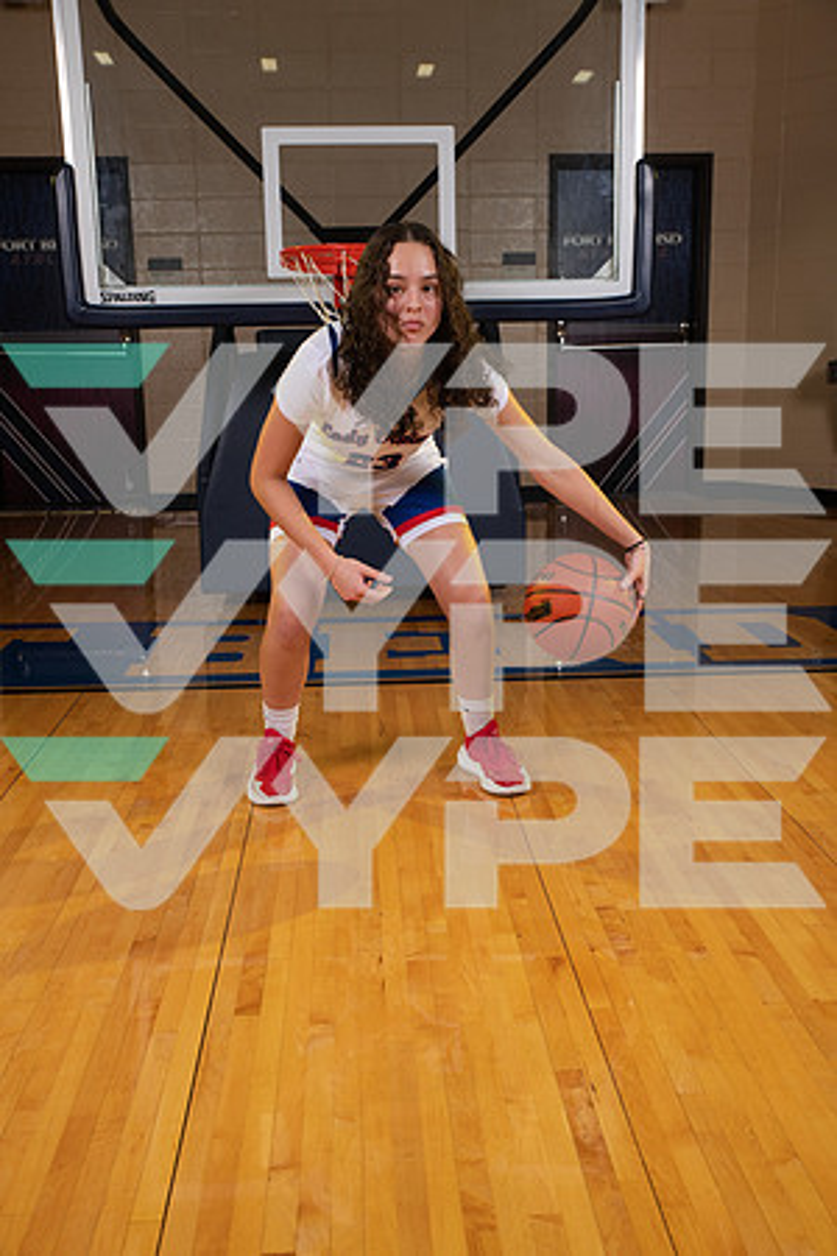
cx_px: 418
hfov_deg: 36.9
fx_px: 1255
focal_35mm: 36
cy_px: 628
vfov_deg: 53.1
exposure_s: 1/320
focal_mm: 36
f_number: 7.1
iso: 320
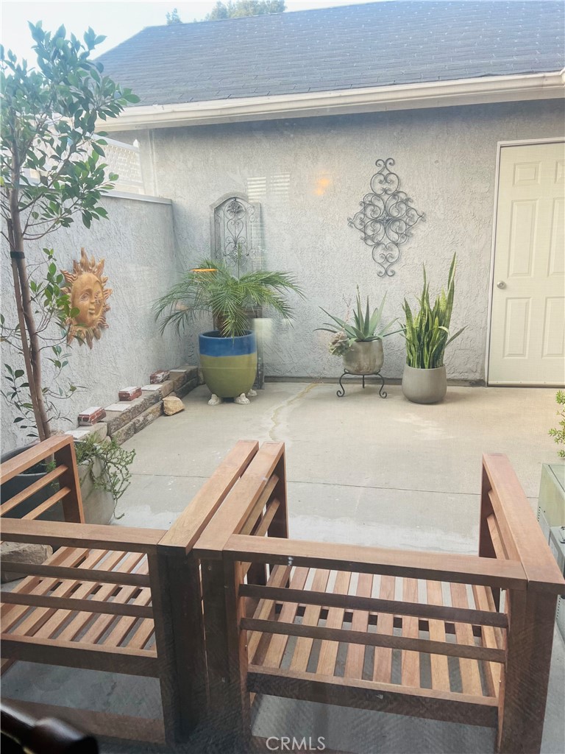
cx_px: 282
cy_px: 377
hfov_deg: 53.1
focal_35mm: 26
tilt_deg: -13.3
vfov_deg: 67.3
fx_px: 566
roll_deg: +1.7
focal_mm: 5.7
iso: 100
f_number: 1.5
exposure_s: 1/60
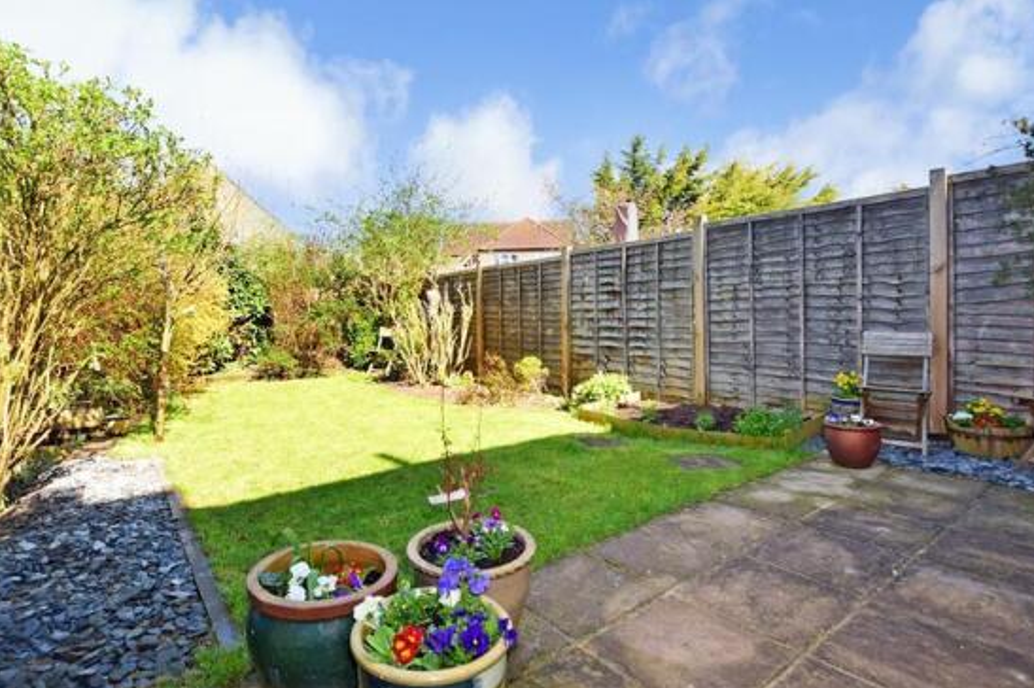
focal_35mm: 18
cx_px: 484
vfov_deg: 67.2
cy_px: 320
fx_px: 517
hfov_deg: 89.9
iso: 200
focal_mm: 10
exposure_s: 1/80
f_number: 11
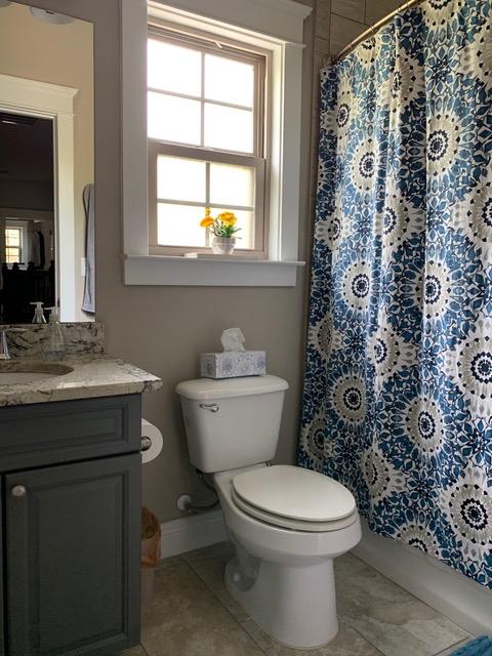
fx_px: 493
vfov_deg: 67.3
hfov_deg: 53.1
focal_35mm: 26
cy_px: 328
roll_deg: -2.9
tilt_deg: -5.3
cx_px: 246
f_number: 1.8
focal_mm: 4.25
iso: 125
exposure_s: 1/60
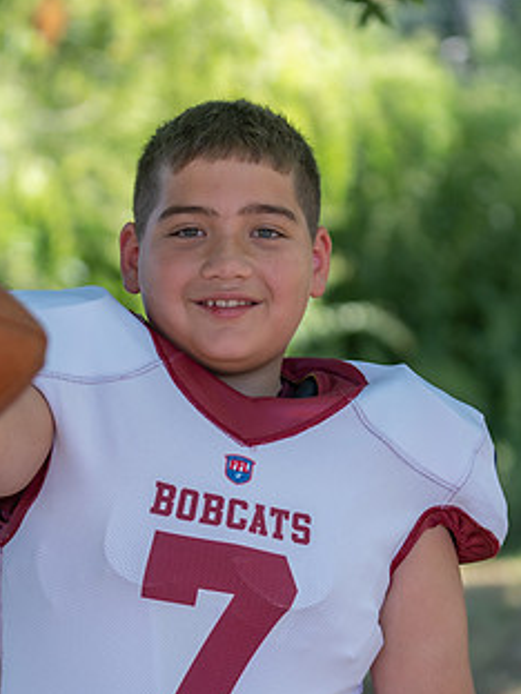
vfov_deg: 15.5
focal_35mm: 127
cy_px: 424
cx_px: 214
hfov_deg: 11.7
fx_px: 2549
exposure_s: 1/320
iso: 125
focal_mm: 71
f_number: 2.8
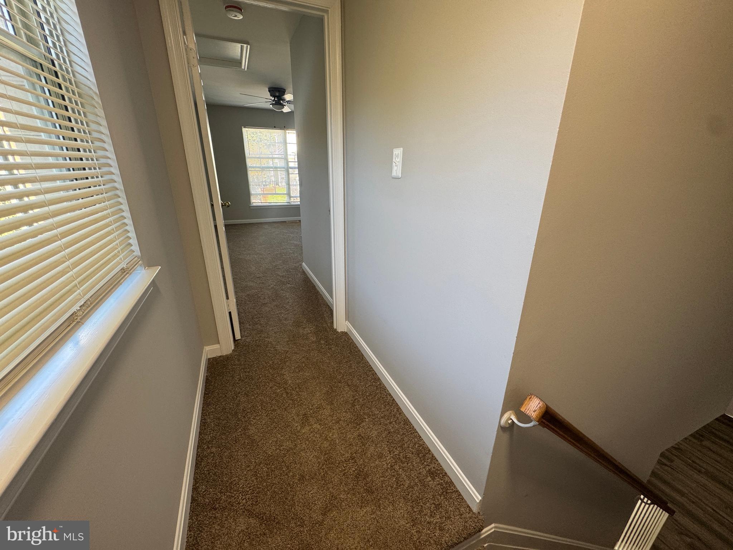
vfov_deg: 85.7
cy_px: 275
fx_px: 296
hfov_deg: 102.1
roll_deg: -0.7
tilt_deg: -19.1
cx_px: 366
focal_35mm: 14
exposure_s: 1/99
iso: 125
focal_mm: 2.22
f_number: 2.2
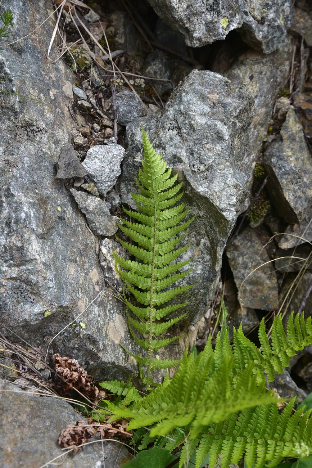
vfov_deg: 39.6
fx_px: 650
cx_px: 156
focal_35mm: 50
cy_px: 234
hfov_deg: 27.0
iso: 160
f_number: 9
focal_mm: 50
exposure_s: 1/125
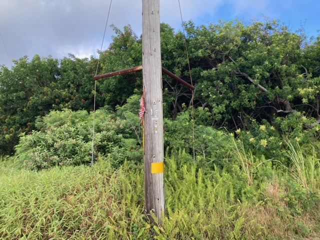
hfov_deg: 63.4
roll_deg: -4.3
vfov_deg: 49.7
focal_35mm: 28
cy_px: 120
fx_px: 259
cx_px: 160
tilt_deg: +6.8
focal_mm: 3.99
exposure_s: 1/189
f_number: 1.8
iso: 20
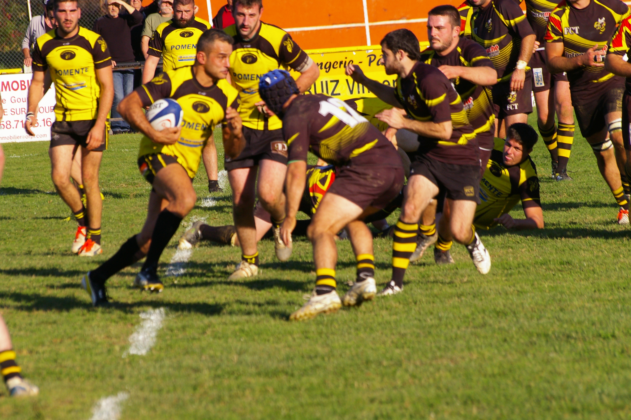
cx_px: 316
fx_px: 6304
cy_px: 210
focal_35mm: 360
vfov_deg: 3.8
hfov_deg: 5.7
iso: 400
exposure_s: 1/750
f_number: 8
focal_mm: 240
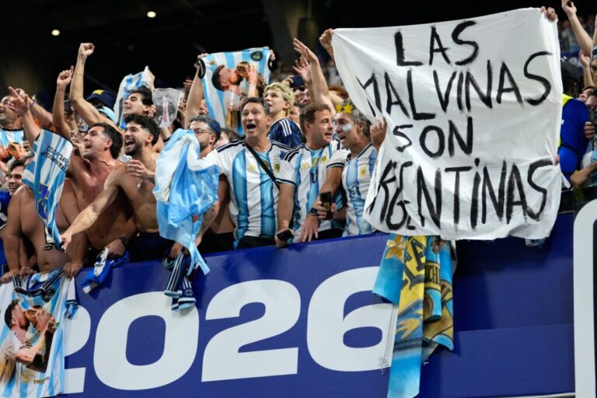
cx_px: 298
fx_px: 1625
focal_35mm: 98
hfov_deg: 20.8
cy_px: 199
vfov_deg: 14.0
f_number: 2.8
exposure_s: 1/2000
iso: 3200
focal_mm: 98
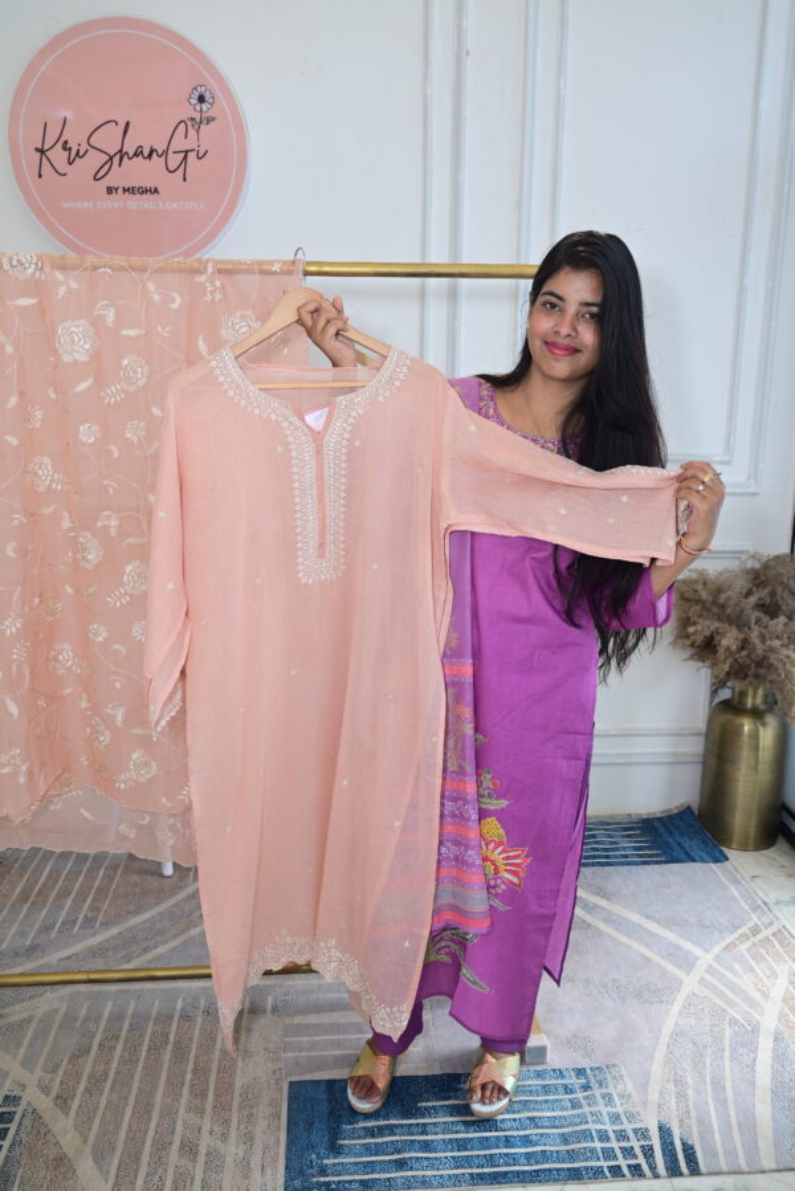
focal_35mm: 29
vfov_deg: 63.6
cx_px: 398
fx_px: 960
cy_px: 596
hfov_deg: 45.0
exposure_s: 1/160
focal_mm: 29
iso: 320
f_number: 6.3
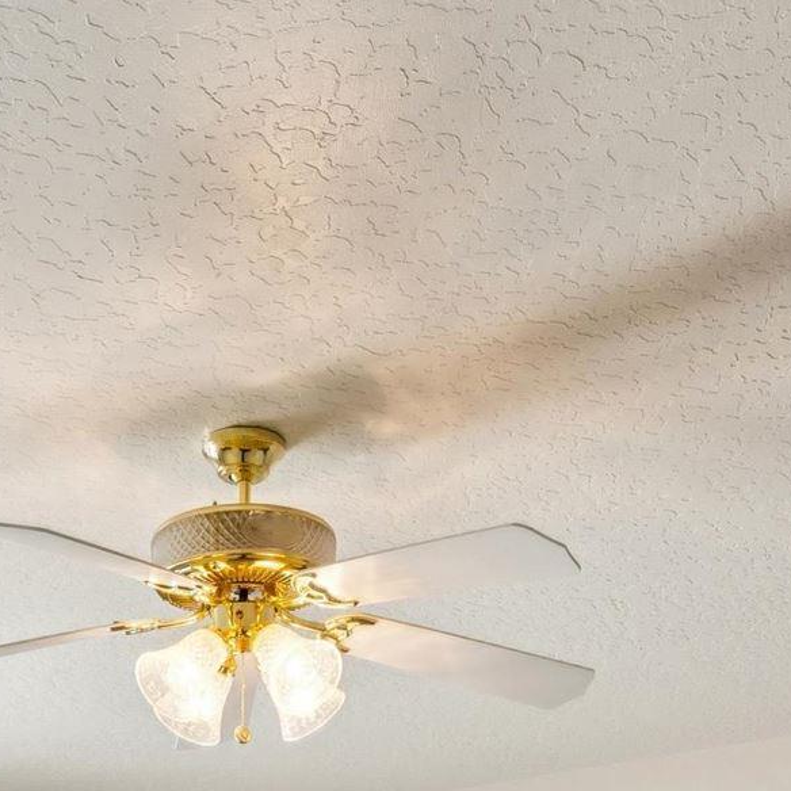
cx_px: 247
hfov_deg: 24.2
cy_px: 1224
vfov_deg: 20.4
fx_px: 1836
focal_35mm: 71
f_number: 13
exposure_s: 1/25
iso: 400
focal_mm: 15.9
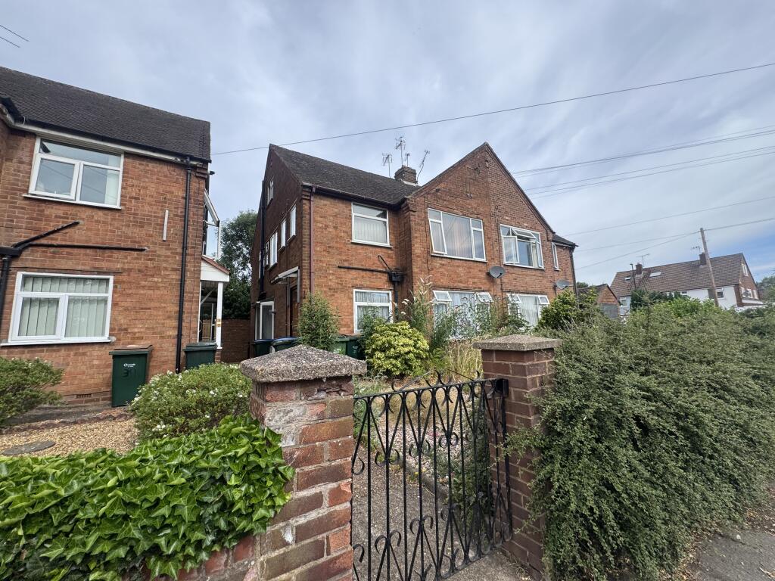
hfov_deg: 102.1
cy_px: 290
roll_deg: +0.3
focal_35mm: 14
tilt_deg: +5.9
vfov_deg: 85.7
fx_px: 313
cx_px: 388
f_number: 2.2
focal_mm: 2.22
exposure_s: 1/1034
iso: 50
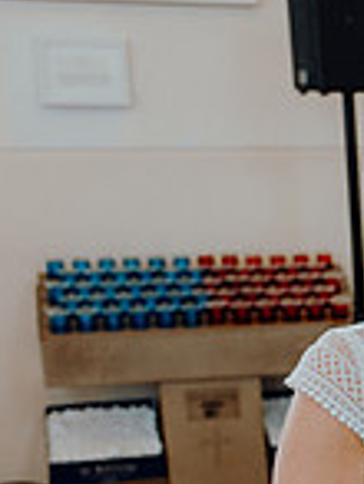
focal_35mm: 126
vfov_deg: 15.3
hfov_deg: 10.1
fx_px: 1761
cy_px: 512
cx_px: 920
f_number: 2.8
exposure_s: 1/200
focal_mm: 33
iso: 640
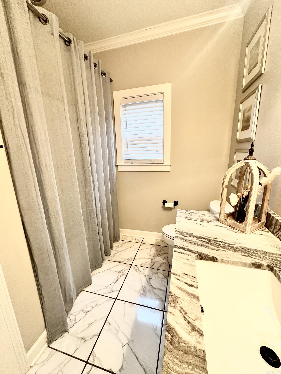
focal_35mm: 14
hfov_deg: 85.7
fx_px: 152
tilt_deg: -13.3
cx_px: 140
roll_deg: +1.4
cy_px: 187
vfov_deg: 102.1
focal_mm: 2.22
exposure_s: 1/60
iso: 200
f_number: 2.2
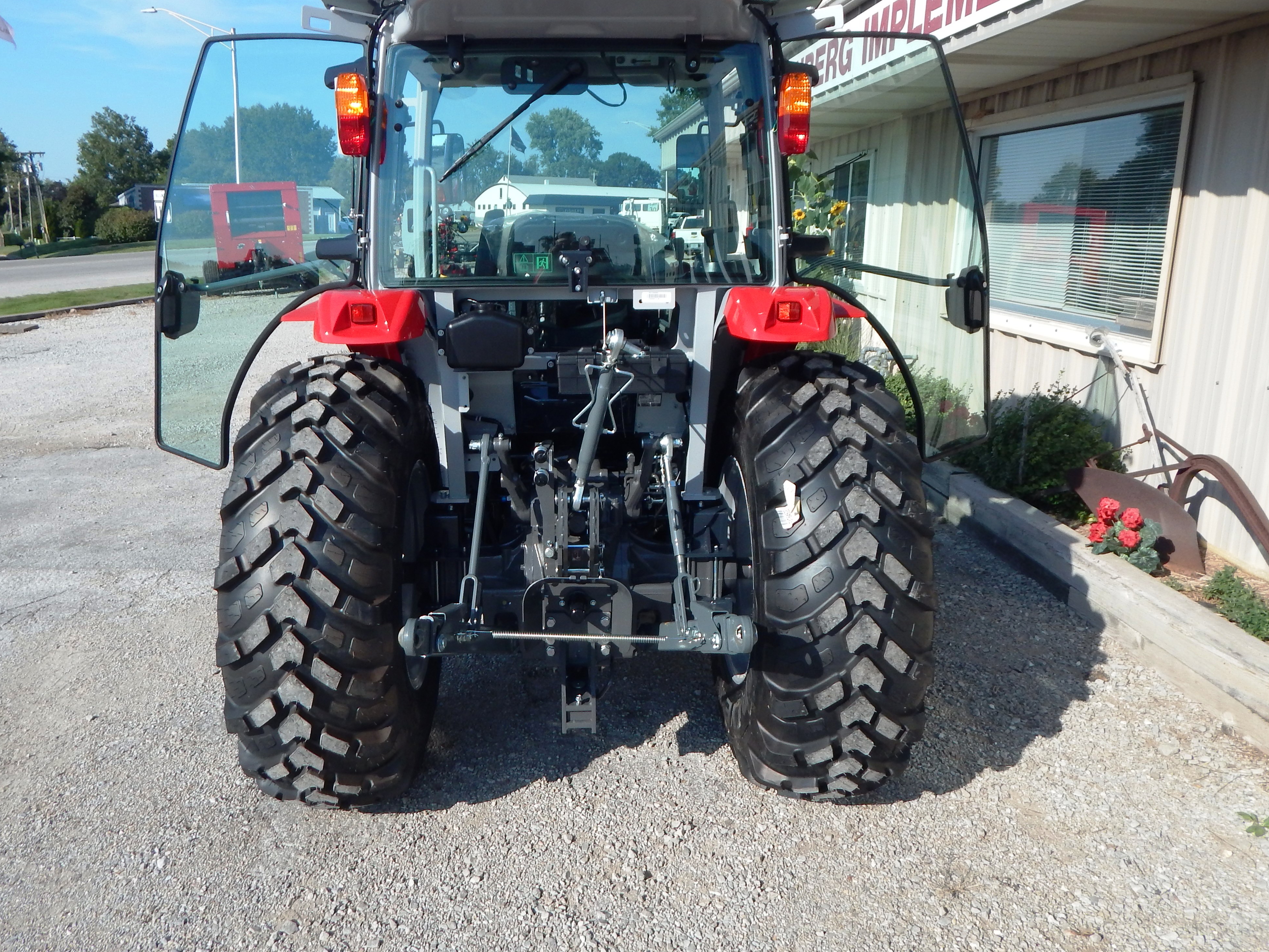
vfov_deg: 52.9
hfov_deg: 67.2
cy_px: 418
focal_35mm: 26
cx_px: 586
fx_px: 953
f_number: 6
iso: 125
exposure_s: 1/400
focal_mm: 4
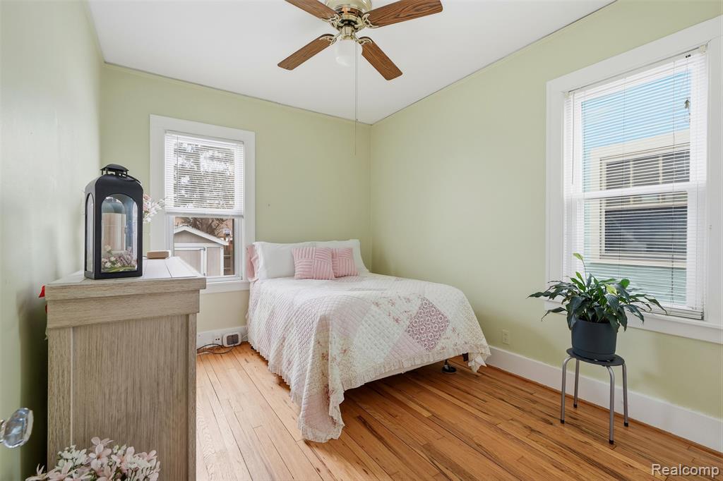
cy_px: 240
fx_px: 321
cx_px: 362
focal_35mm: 16
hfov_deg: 96.8
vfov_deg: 73.7
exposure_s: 1/250
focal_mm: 16
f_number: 8
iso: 250
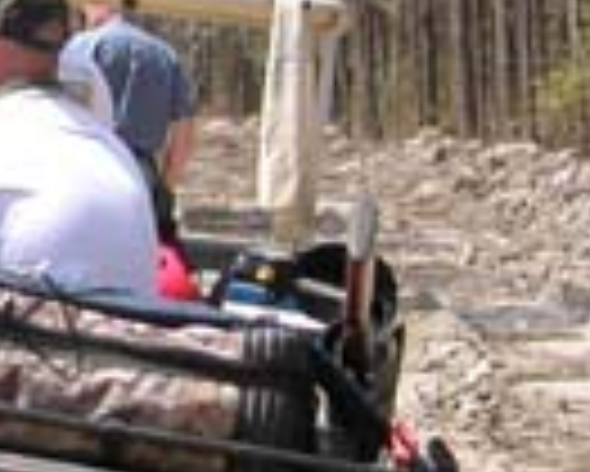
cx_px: -45
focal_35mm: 244
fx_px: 4264
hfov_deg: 7.9
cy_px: 306
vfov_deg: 6.3
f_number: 3.8
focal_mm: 11.1
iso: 100
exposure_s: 1/458
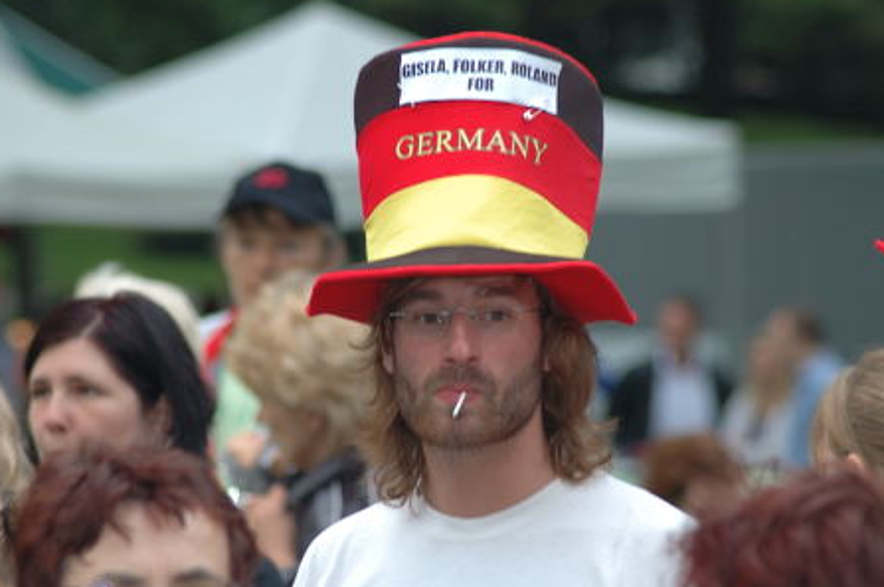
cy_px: 359
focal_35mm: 294
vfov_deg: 4.7
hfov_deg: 7.0
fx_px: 7202
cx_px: 473
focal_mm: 155
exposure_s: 1/60
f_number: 4.8
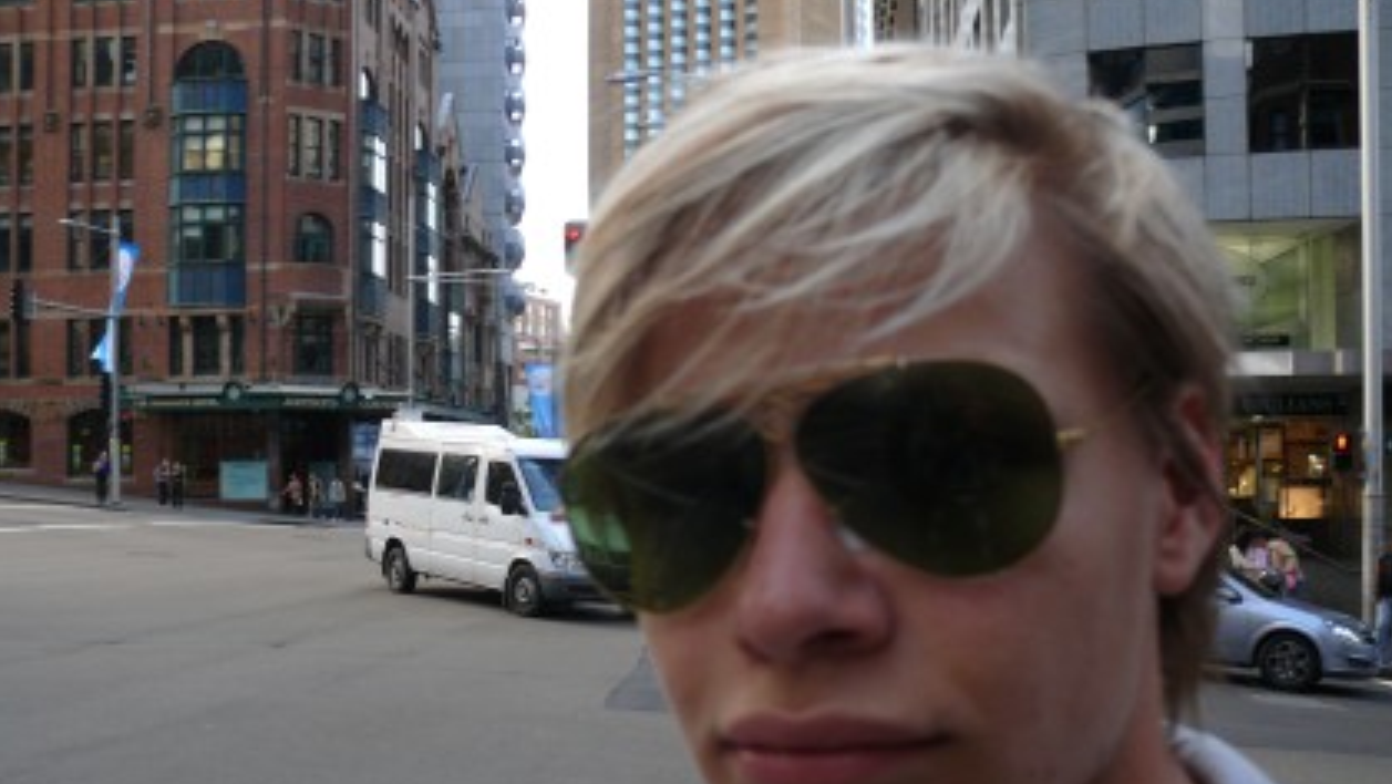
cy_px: 448
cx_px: 671
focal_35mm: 40
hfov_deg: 50.5
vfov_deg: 29.7
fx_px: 1477
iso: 100
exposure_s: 1/100
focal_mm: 7.4
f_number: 2.8
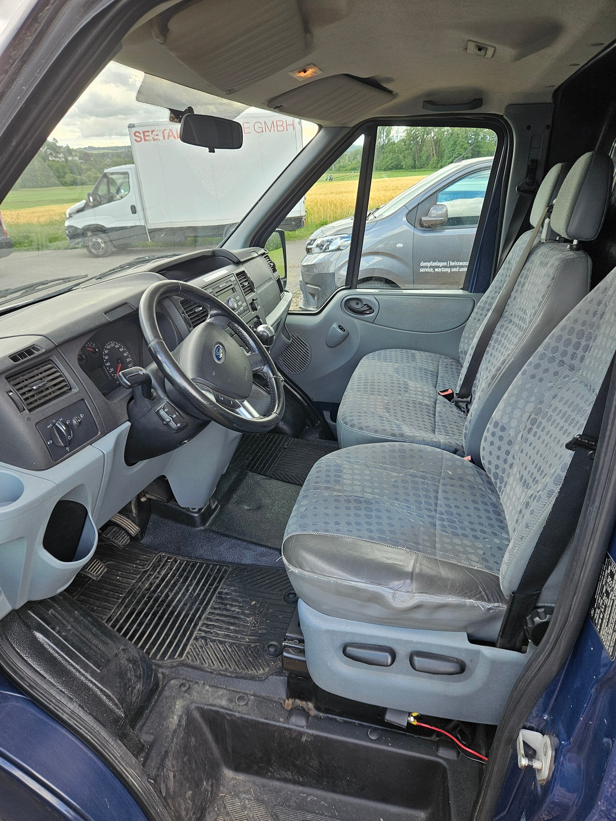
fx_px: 546
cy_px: 410
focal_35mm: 23
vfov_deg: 73.9
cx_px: 308
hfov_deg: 58.9
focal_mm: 5.4
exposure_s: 1/180
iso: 50
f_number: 1.8
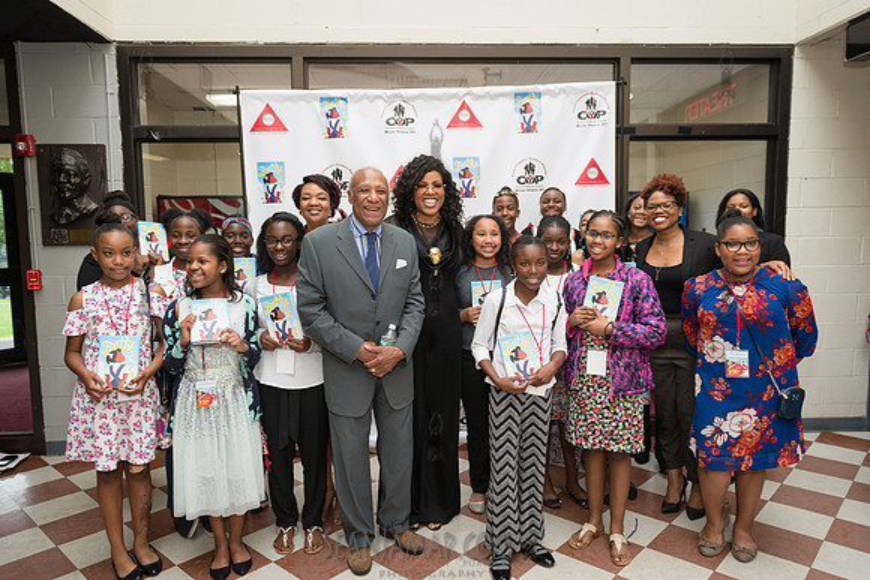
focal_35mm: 25
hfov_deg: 72.3
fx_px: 596
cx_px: 435
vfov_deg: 52.0
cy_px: 290
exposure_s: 1/400
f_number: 4
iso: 800
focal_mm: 24
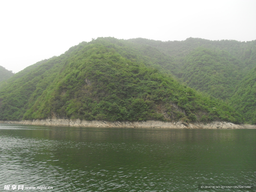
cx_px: 128
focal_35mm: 35
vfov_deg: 40.7
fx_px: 259
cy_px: 96
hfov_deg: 52.6
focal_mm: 6.3
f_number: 3.2
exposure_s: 1/250
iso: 100
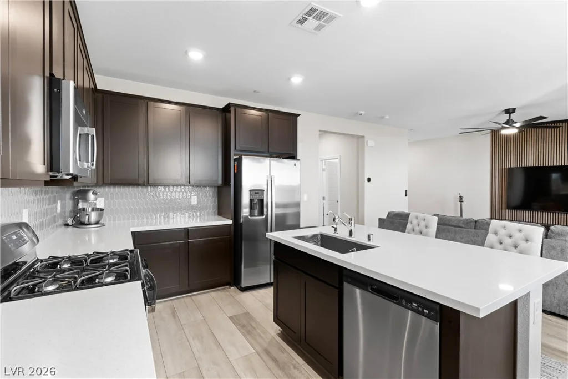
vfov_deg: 70.5
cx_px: 284
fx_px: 268
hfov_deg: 93.3
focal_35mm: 17
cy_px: 190
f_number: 8
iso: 400
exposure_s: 1/13
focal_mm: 17
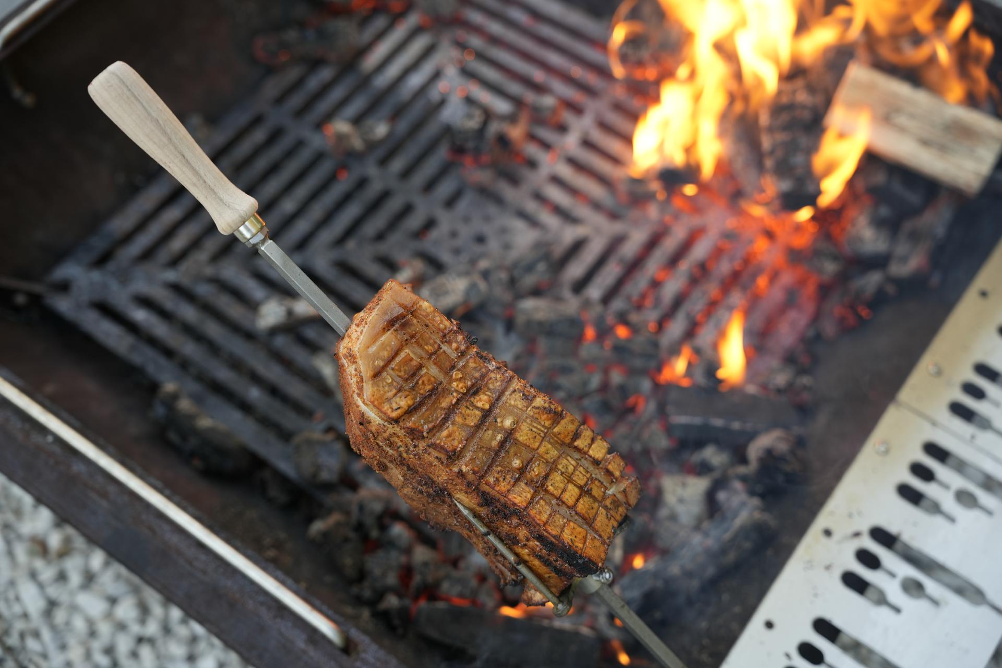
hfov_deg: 43.0
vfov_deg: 29.4
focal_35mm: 46
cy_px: 334
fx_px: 1272
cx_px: 501
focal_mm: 45.7
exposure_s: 1/80
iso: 250
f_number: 3.2
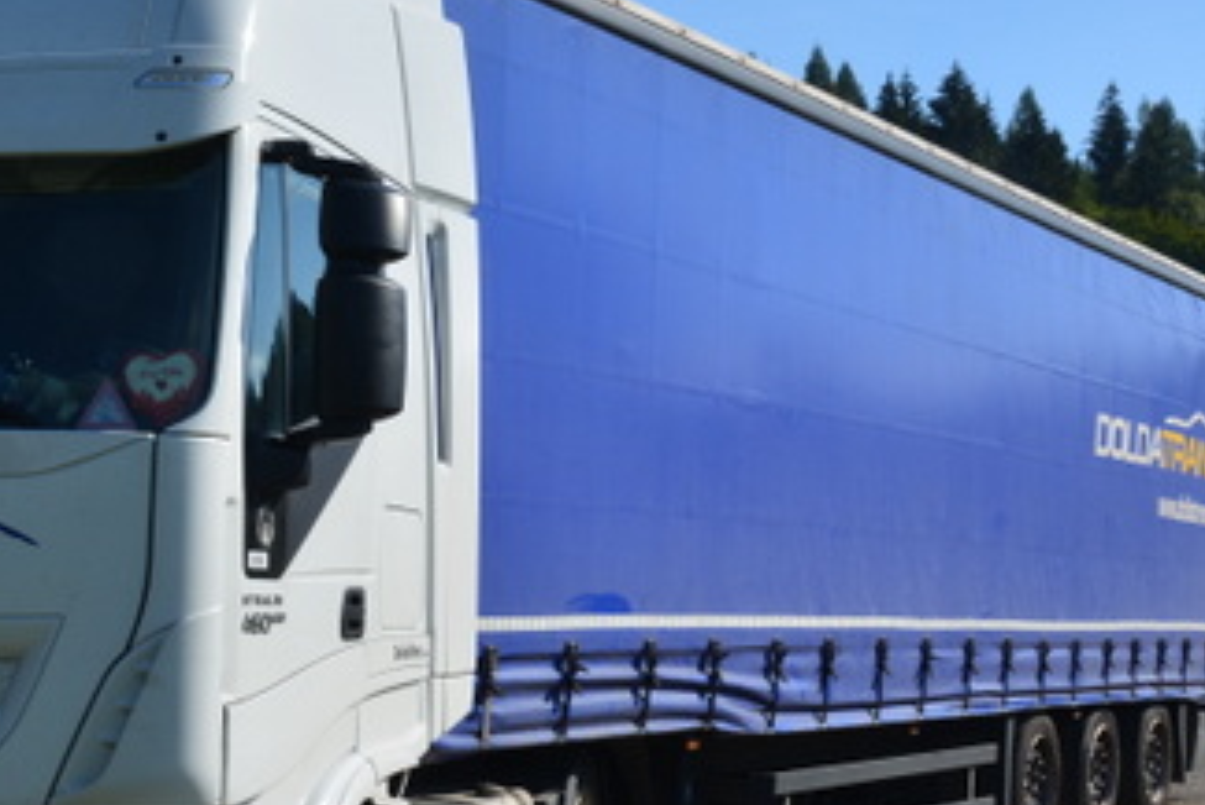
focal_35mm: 71
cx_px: 293
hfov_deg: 28.0
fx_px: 2377
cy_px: 636
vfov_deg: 19.0
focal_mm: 24
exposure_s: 1/125
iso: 100
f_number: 11
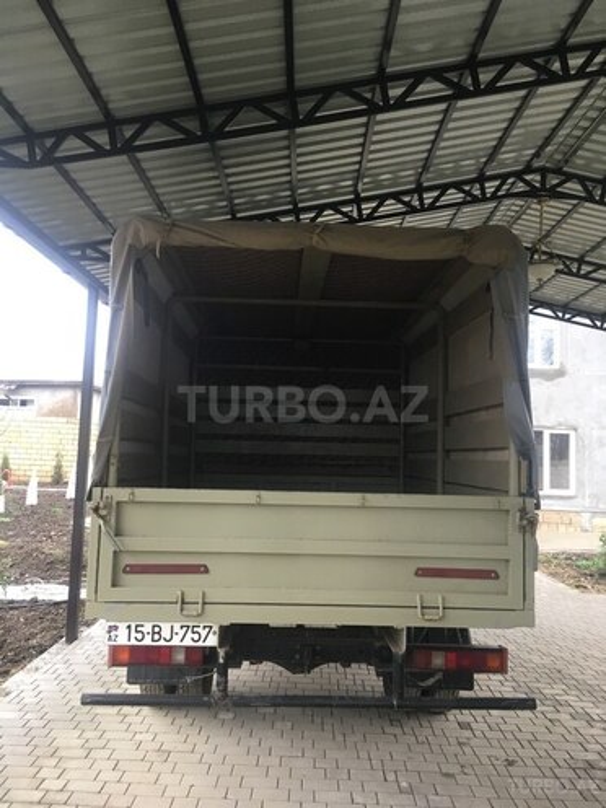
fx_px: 677
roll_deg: -1.0
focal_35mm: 29
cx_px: 303
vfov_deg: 61.7
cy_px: 404
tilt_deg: +4.2
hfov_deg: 48.2
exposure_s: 1/33
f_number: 2.2
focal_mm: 4.15
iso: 50
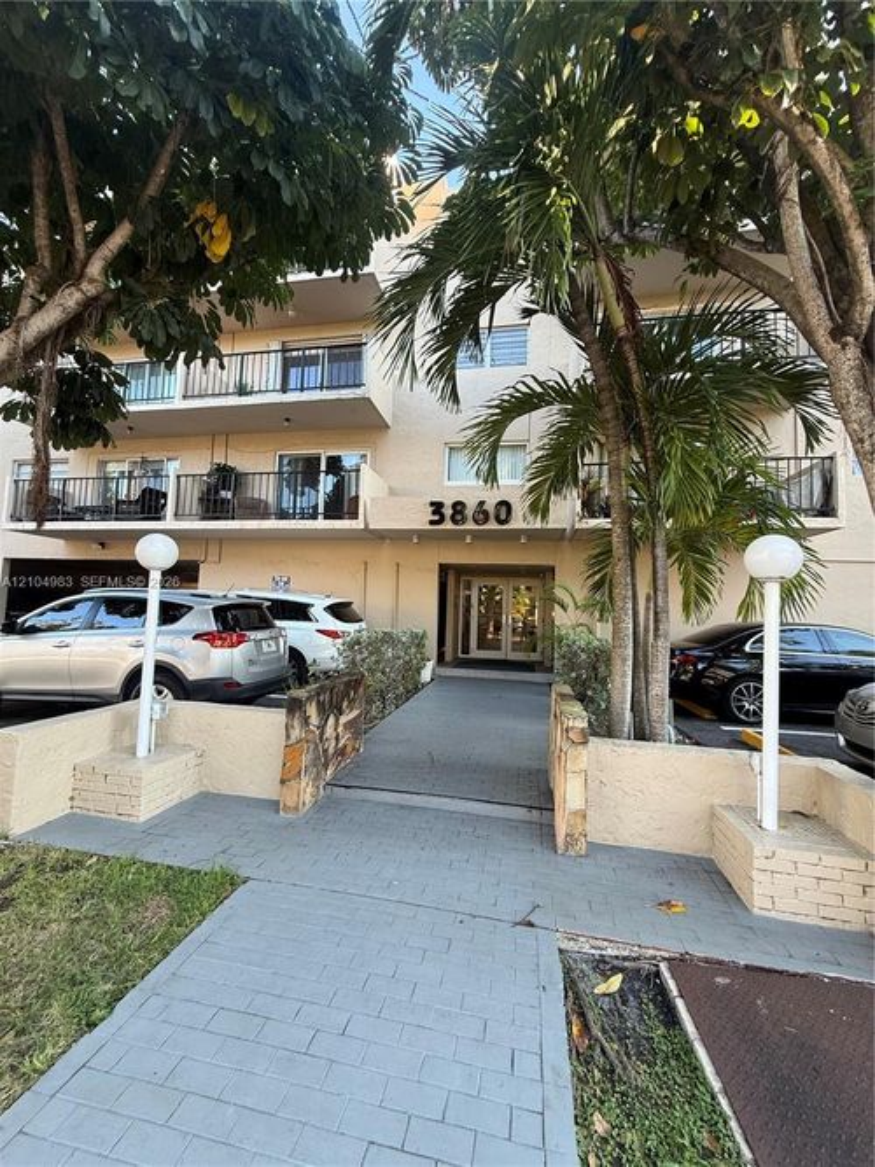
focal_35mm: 14
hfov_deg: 85.7
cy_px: 584
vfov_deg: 102.1
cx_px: 438
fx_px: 472
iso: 100
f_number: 2.2
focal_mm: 2.22
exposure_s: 1/99
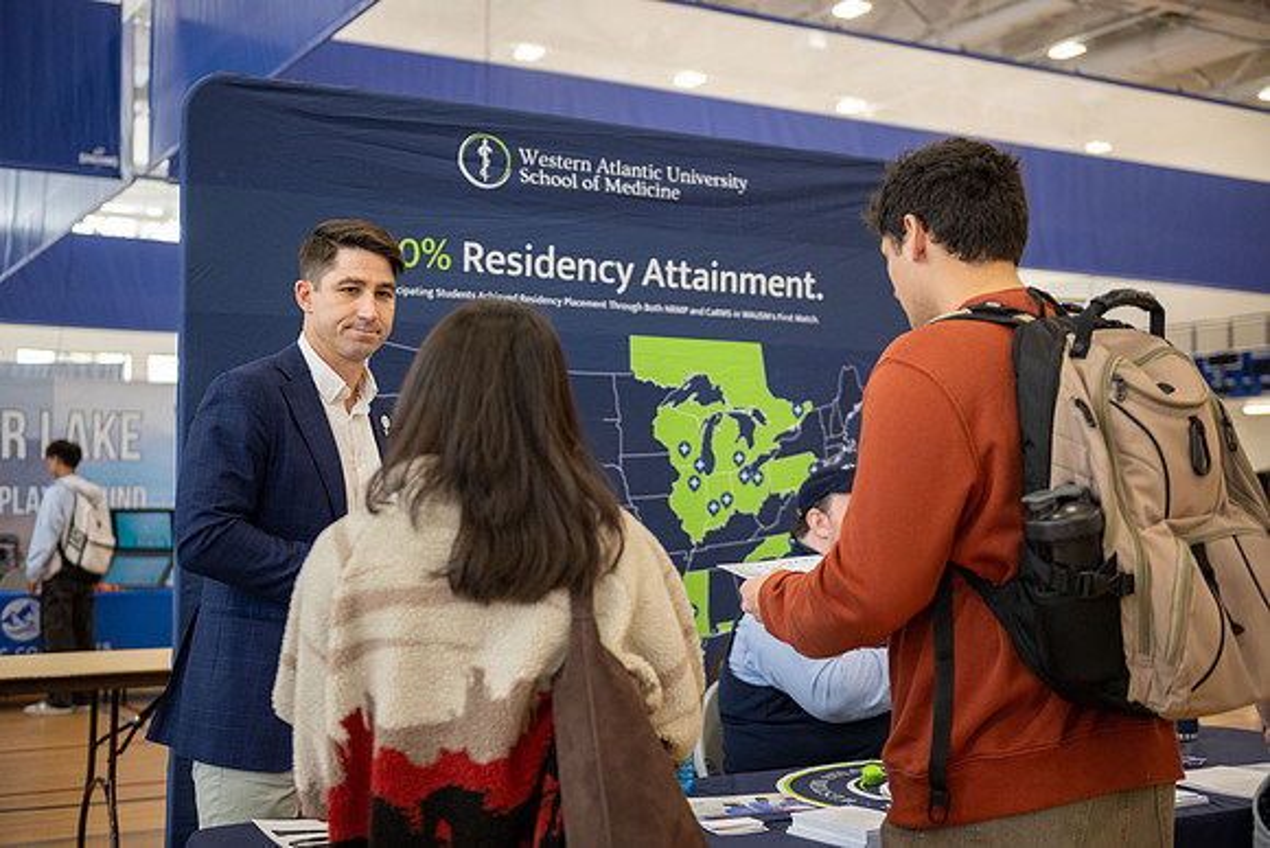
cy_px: 424
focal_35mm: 45
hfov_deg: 43.6
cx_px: 635
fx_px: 1588
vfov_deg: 29.9
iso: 1600
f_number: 2.8
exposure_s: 1/250
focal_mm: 45
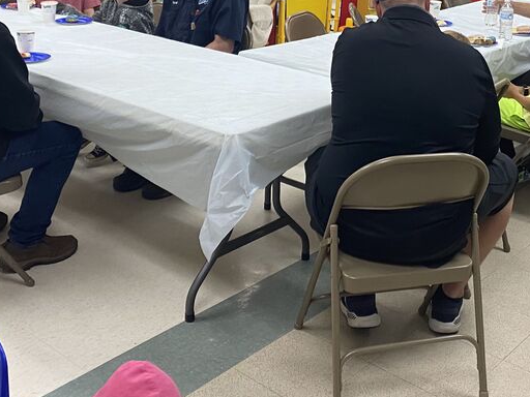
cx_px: 336
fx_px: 796
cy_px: 24
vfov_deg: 26.9
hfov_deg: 36.6
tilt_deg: -9.3
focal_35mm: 52
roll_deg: -2.0
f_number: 1.8
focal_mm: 4.25
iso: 125
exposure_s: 1/60
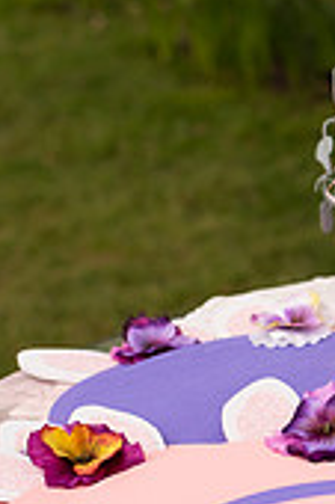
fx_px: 2392
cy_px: 298
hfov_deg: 7.7
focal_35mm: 171
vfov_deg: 12.0
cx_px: 637
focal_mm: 50
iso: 100
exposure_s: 1/640
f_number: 3.5
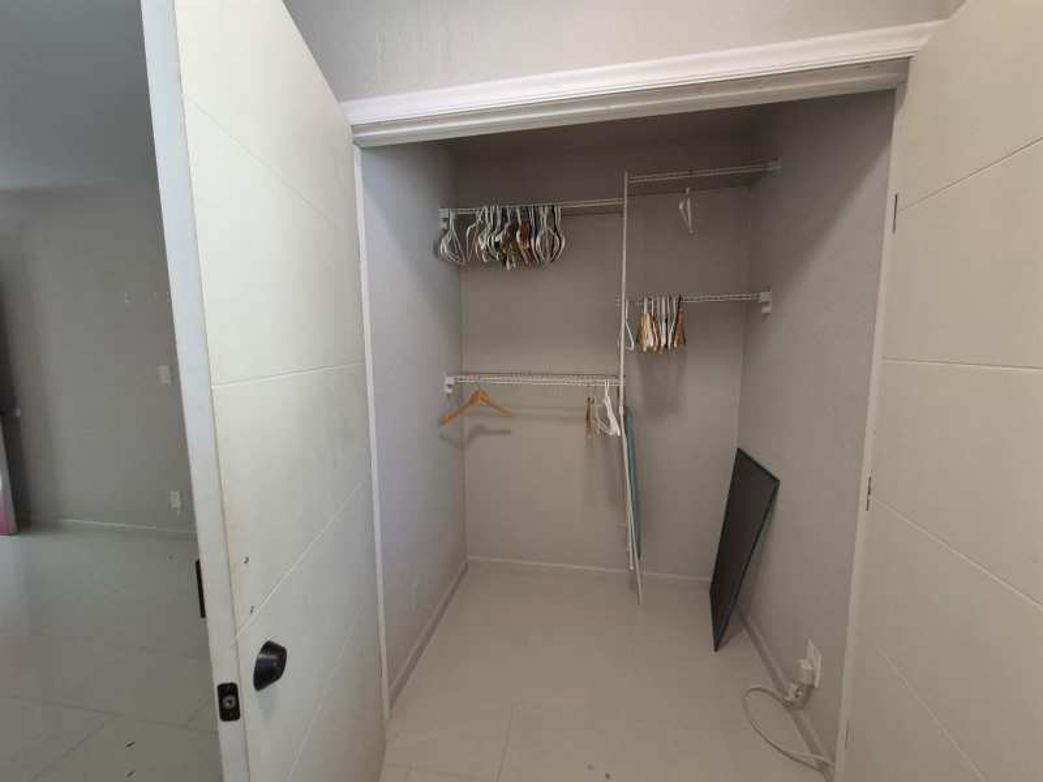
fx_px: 392
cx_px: 522
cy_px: 391
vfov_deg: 89.9
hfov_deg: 106.2
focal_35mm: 13
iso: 100
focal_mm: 1.74
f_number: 2.2
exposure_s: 1/60
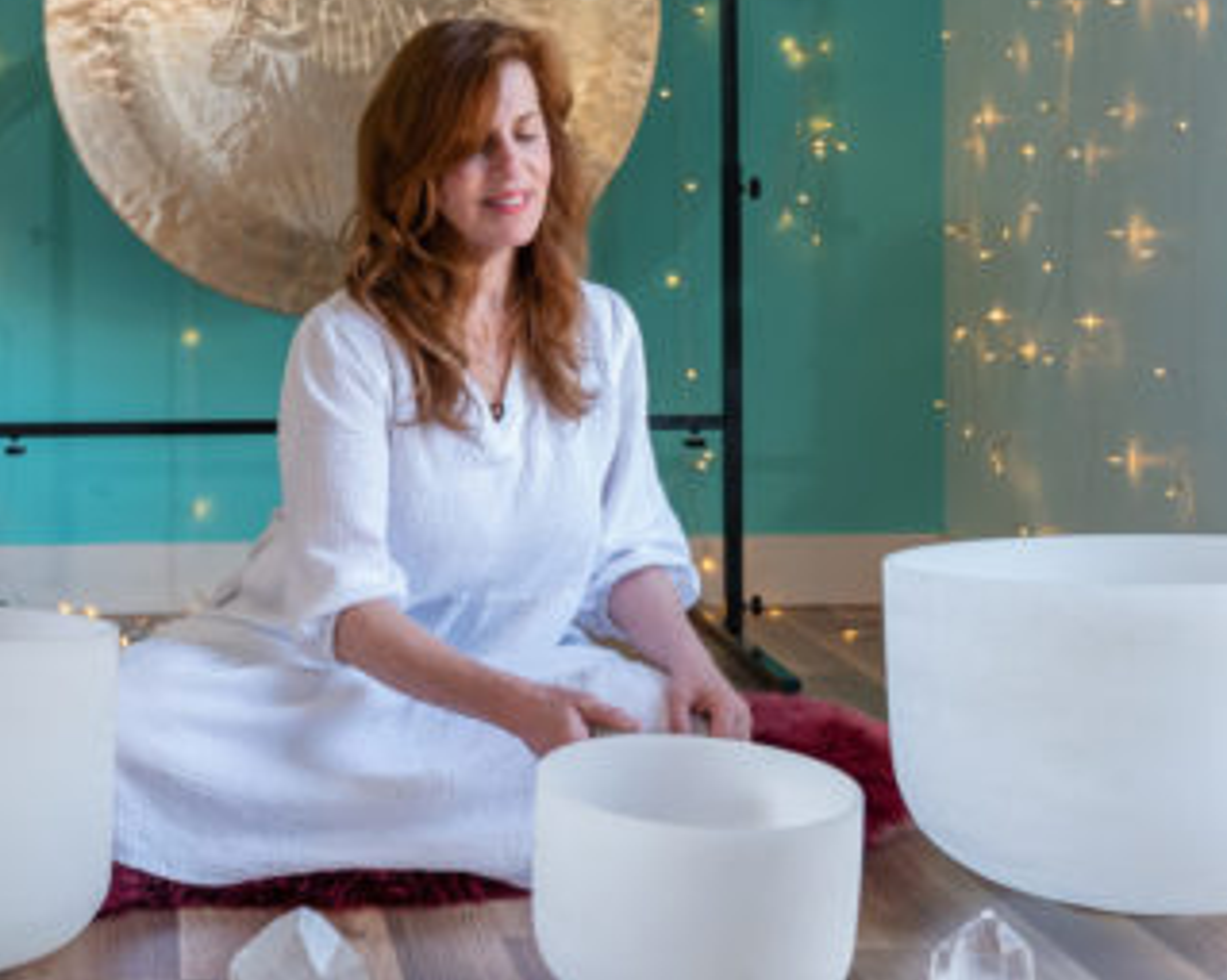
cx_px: 88
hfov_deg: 25.8
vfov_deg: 21.4
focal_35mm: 71
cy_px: 275
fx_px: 2582
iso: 800
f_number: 4
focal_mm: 31.5
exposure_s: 1/125
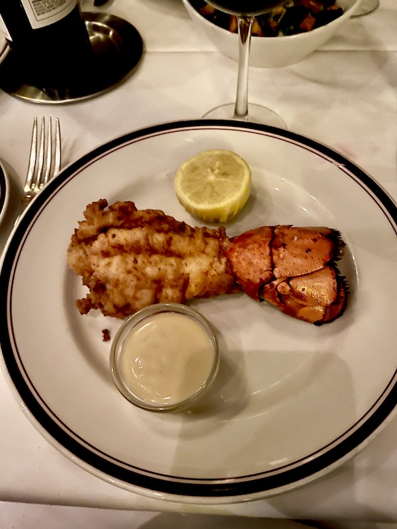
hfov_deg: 53.1
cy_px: 264
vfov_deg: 67.3
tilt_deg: -60.1
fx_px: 398
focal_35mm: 26
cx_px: 198
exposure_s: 1/12
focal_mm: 5.1
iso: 500
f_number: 1.6
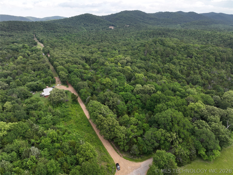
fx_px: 161
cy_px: 88
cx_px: 116
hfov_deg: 71.6
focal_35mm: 24
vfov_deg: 56.8
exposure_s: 1/50
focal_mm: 12.29
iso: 130
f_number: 2.8
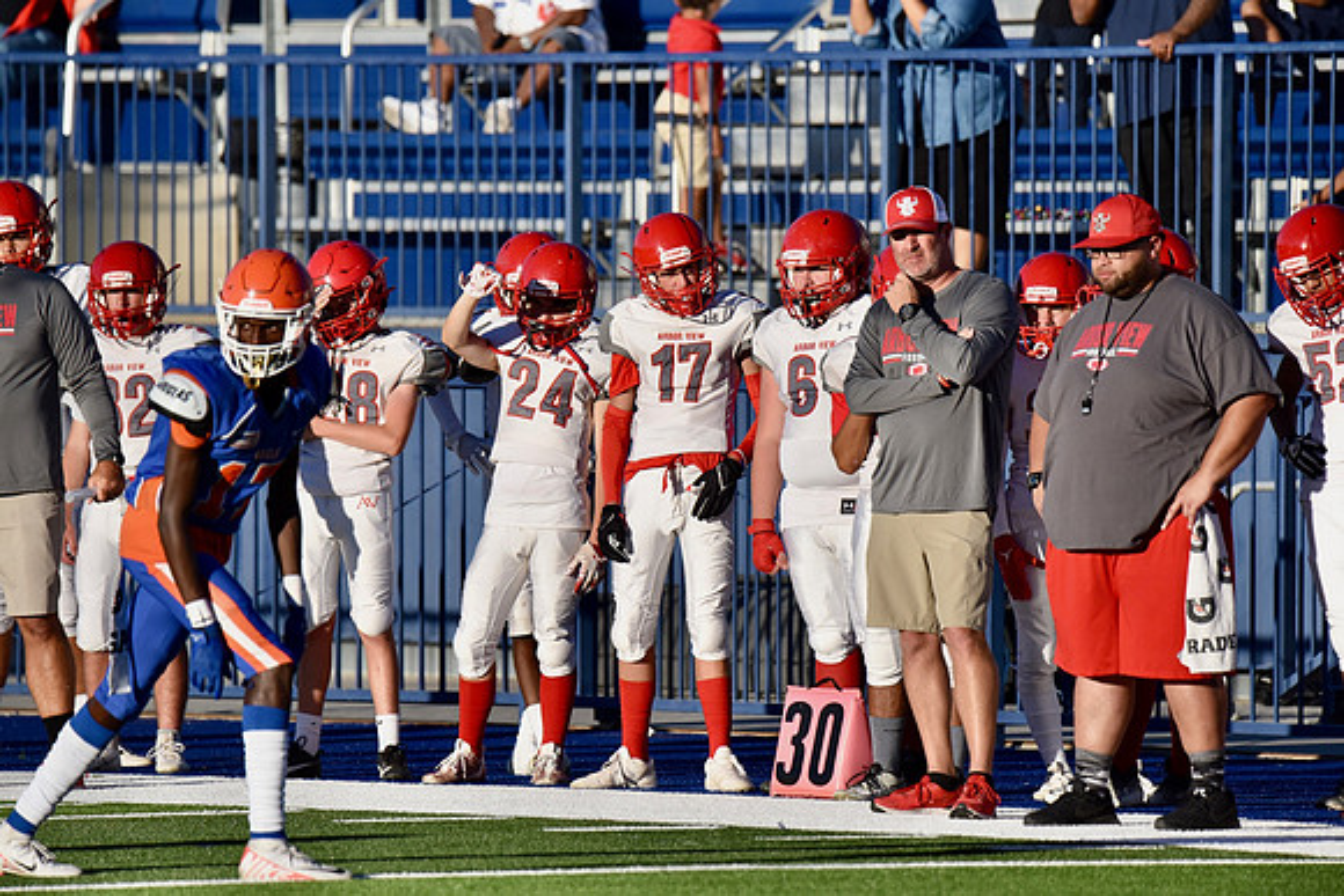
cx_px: 672
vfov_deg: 3.0
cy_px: 448
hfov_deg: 4.5
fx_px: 17177
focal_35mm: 460
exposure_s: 1/4000
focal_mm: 460
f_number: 6.3
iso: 720
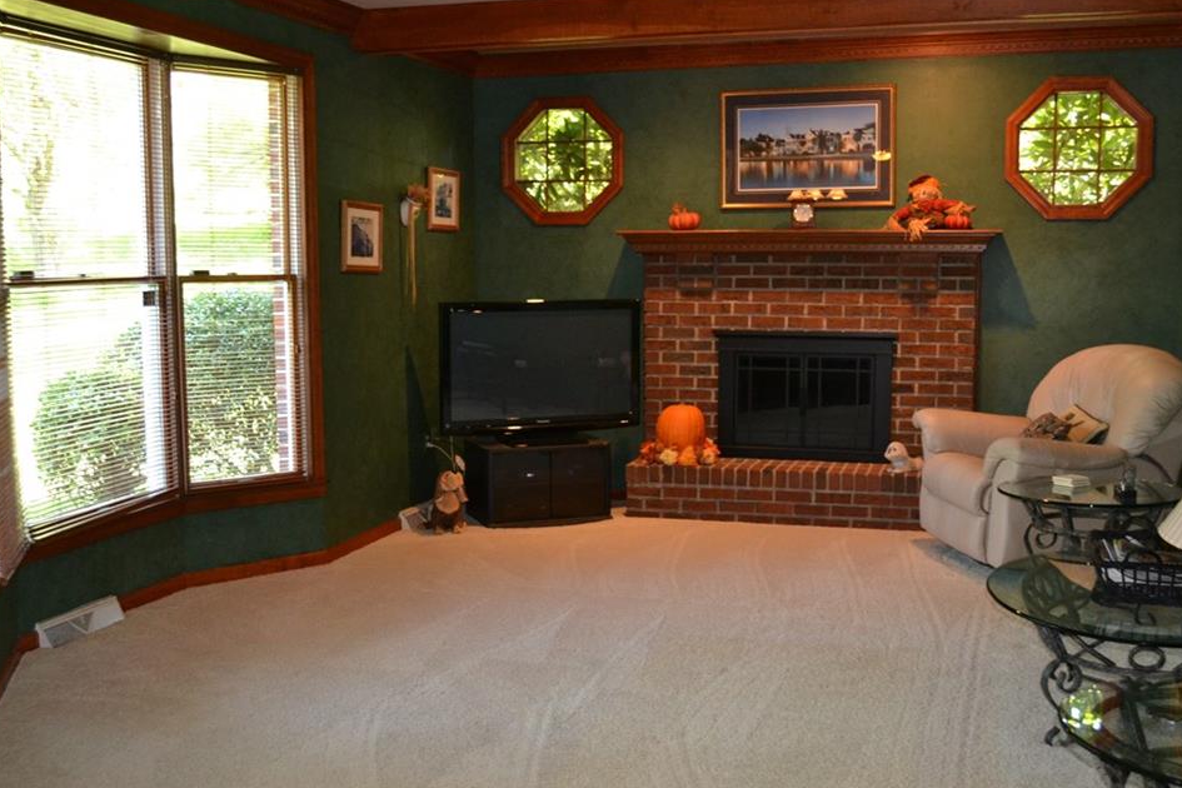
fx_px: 1280
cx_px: 588
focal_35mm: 39
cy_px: 414
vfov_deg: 34.2
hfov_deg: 49.6
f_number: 4
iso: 1400
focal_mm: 24
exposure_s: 1/60
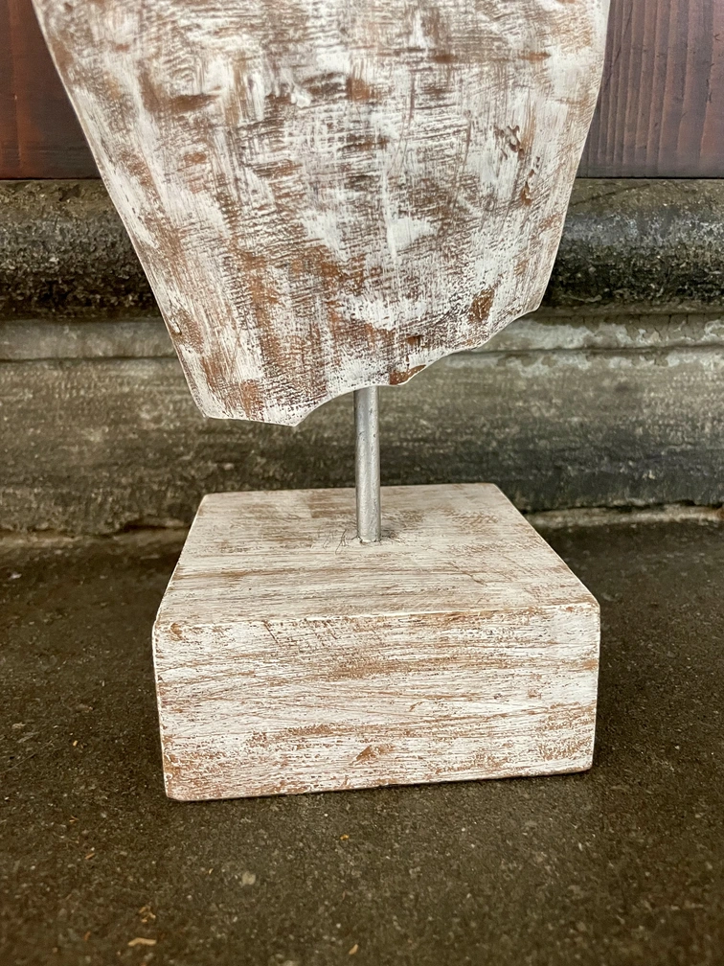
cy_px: 483
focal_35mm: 26
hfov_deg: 53.1
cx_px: 362
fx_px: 725
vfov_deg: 67.3
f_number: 1.6
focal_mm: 4.2
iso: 500
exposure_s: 1/56
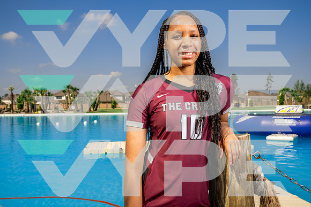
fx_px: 320
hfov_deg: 51.9
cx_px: 156
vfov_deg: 36.0
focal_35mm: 37
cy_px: 104
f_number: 10
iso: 100
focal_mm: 37
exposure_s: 1/250
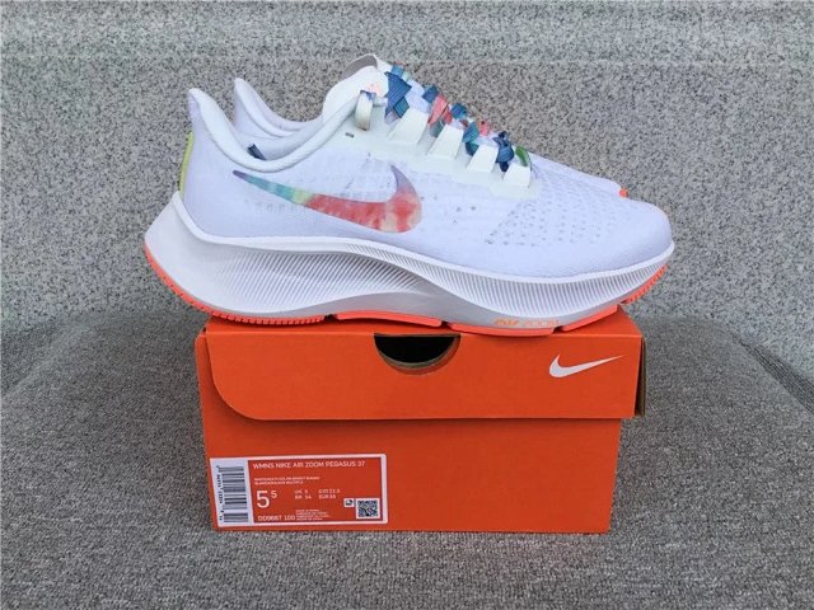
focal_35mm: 31
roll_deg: -0.2
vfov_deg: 45.4
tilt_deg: -19.8
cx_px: 407
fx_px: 729
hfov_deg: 58.4
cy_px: 305
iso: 25
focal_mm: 3.3
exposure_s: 1/604
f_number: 2.4
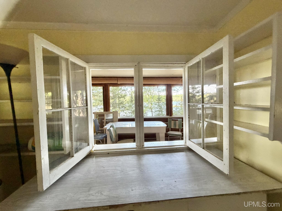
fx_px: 114
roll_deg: +2.5
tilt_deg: -2.5
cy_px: 106
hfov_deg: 102.1
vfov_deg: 85.7
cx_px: 141
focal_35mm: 14
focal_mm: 2.22
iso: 400
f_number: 2.2
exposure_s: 1/60
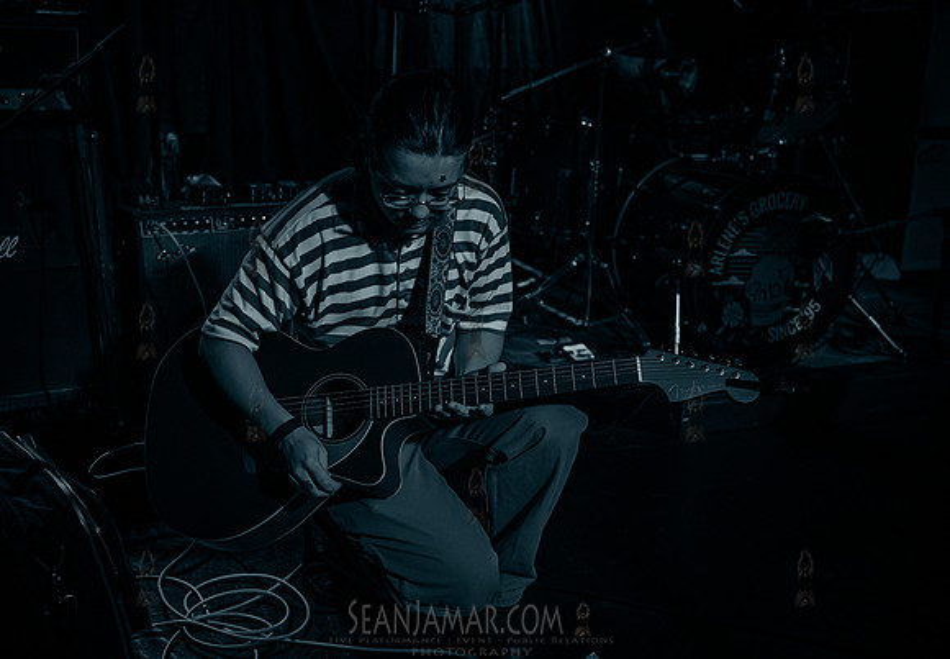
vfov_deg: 34.7
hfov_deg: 48.5
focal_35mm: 39
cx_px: 432
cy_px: 316
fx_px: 1053
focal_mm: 35
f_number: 3.2
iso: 16000
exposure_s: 1/400
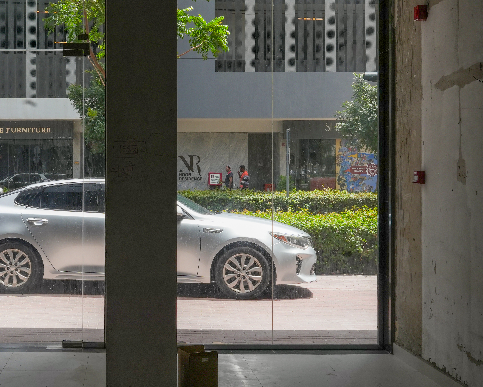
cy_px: 171
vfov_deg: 26.2
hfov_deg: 31.9
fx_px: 829
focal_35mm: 58
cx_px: 123
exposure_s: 1/200
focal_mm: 35
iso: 250
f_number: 13
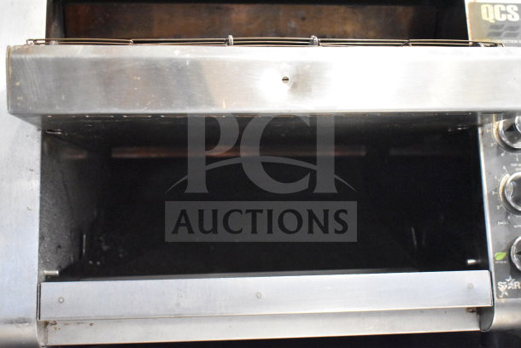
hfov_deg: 43.6
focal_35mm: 45
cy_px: 174
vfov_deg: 29.9
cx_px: 260
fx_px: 651
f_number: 4.2
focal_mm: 30
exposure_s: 1/50
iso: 12800
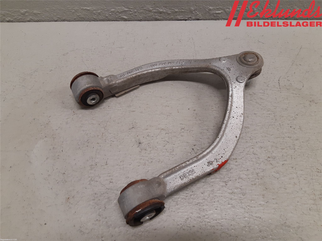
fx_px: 242
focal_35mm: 26
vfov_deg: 53.1
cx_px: 161
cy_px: 120
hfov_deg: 67.3
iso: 125
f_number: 1.7
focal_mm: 3.93
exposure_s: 1/50
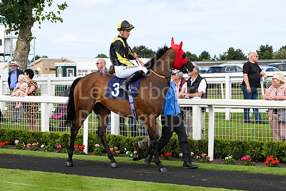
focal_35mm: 92
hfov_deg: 22.1
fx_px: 731
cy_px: 96
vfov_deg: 14.9
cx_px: 143
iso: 500
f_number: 5.6
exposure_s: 1/1250
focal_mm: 92
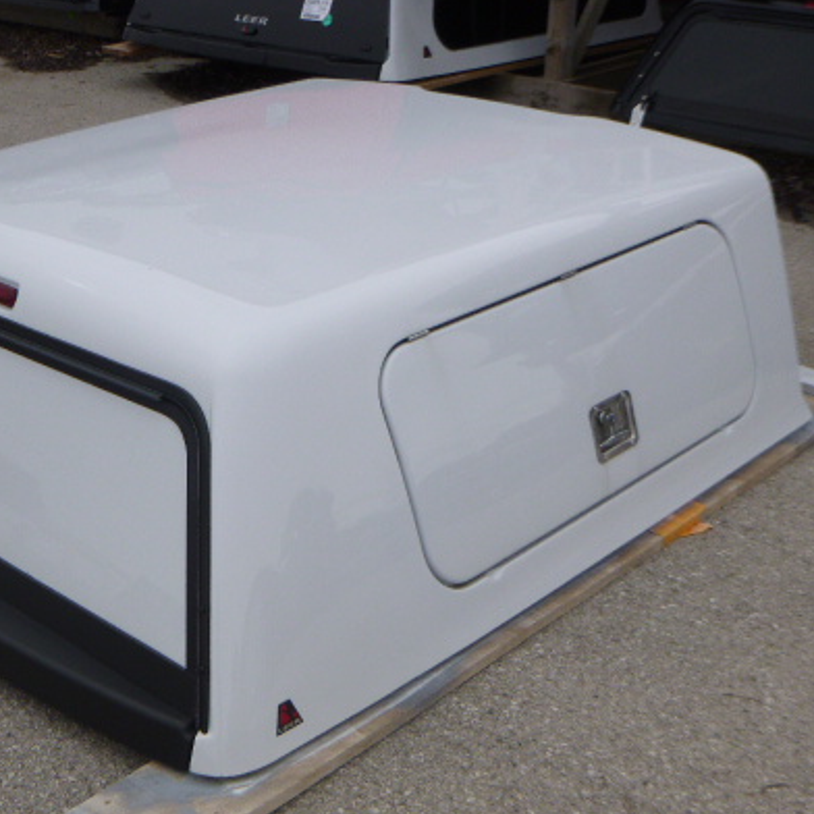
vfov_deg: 32.7
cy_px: 471
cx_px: 262
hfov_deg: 32.5
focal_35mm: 52
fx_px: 1383
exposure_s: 1/500
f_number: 4.4
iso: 125
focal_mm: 6.4
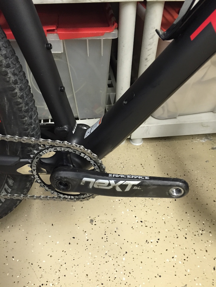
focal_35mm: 29
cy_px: 144
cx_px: 108
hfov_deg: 48.2
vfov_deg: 61.7
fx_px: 241
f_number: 2.2
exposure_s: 1/24
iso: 250
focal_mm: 4.15
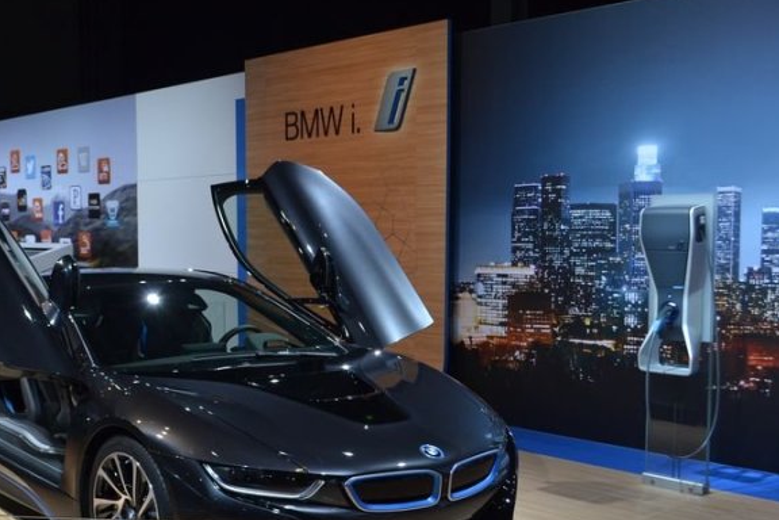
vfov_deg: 26.8
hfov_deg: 39.1
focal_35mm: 50
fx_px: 1082
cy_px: 353
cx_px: 256
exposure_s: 1/125
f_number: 5.6
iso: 320
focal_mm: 24
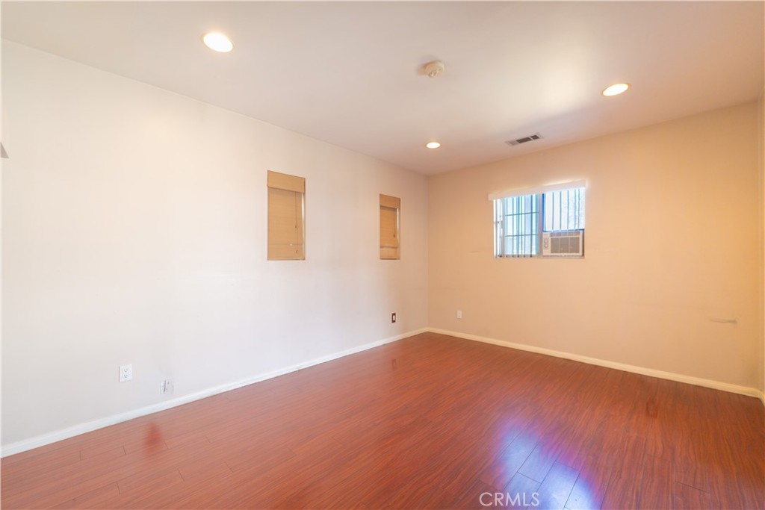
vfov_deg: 81.2
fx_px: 298
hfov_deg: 104.2
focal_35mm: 14
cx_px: 382
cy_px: 255
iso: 100
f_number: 5
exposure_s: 1/50
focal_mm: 14
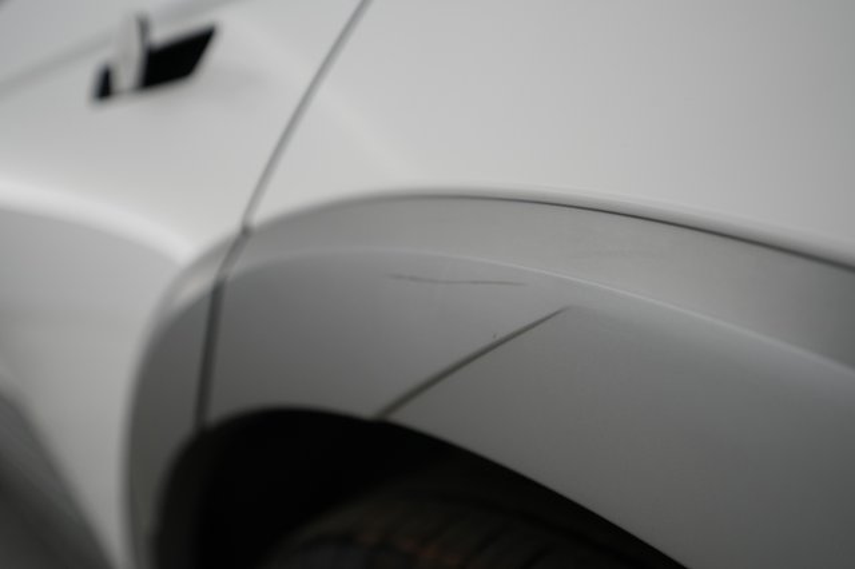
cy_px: 284
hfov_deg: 65.5
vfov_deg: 46.4
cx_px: 428
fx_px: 665
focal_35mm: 28
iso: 800
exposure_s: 1/200
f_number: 2.8
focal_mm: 28
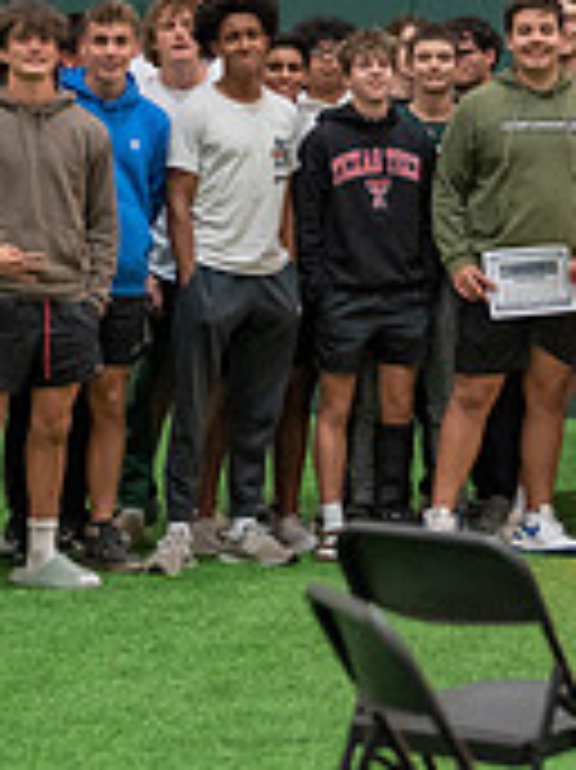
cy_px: 30
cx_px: 939
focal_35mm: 177
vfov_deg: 11.1
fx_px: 3932
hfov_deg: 8.2
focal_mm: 50
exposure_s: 1/320
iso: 1600
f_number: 1.4
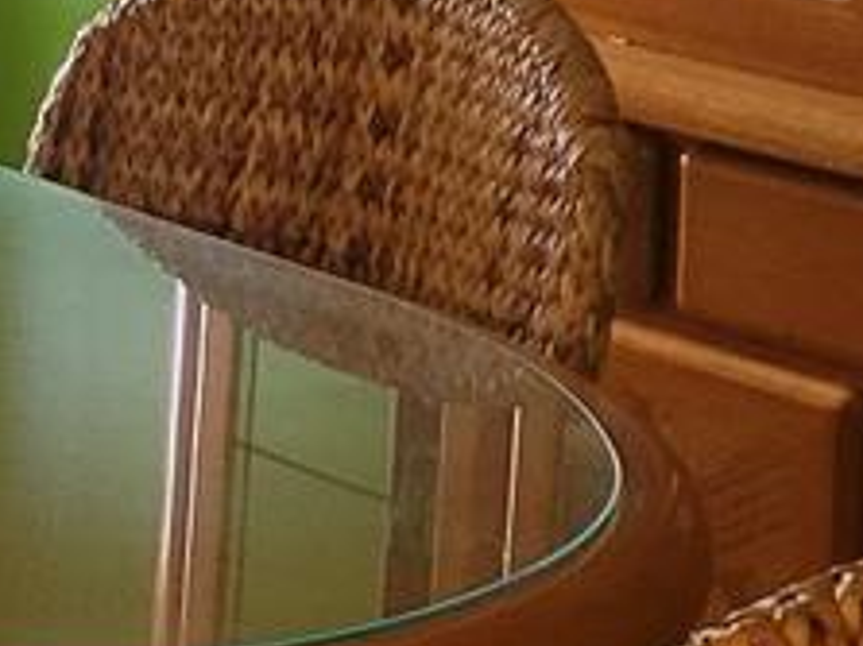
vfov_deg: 8.7
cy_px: -263
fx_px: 4186
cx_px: -871
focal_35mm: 168
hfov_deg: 10.7
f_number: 1.8
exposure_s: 1/40
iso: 320
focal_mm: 5.4
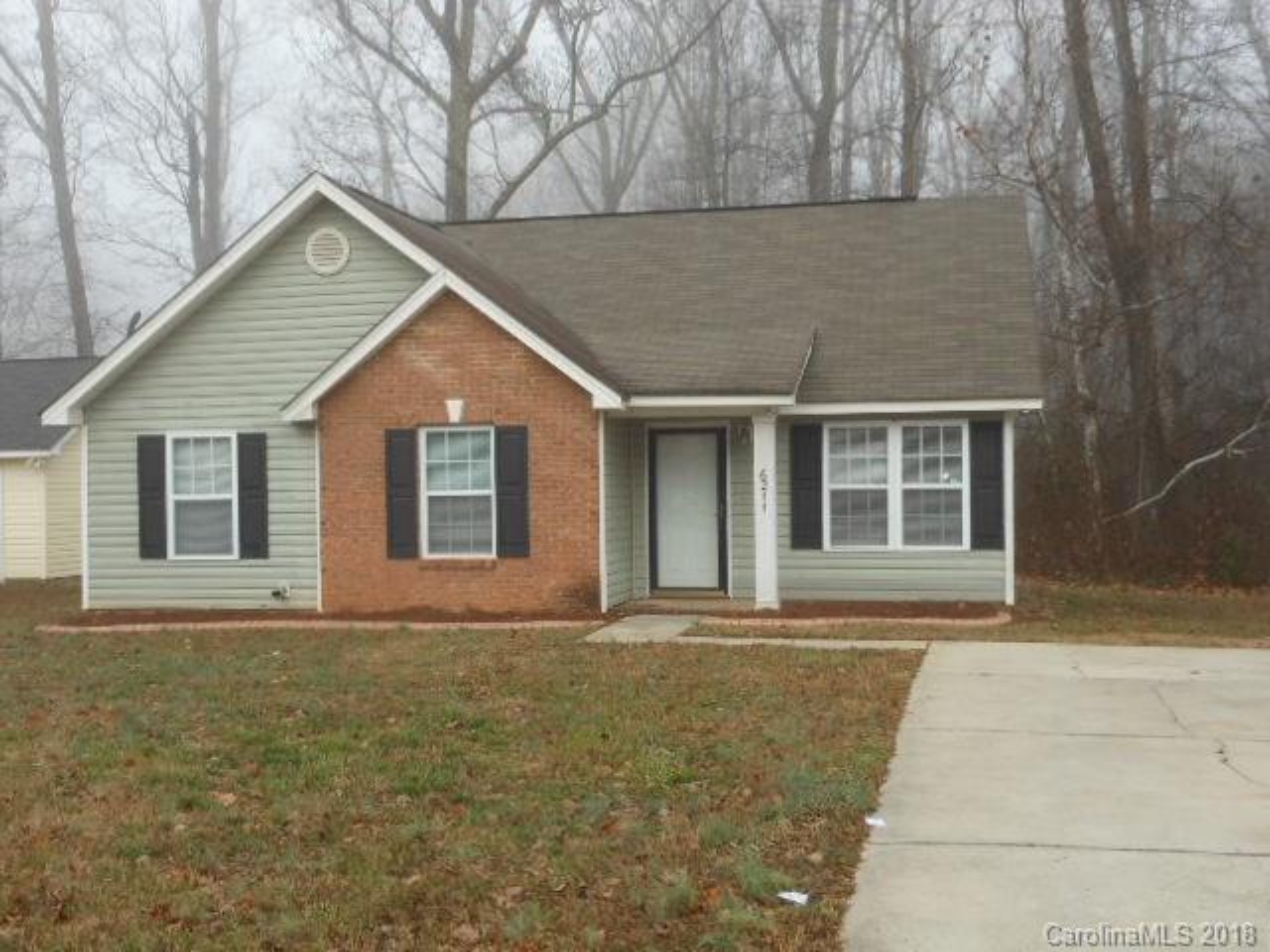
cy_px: 476
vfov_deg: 36.8
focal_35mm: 39
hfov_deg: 47.9
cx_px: 635
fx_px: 1431
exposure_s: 1/125
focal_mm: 6.9
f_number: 4.3
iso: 80
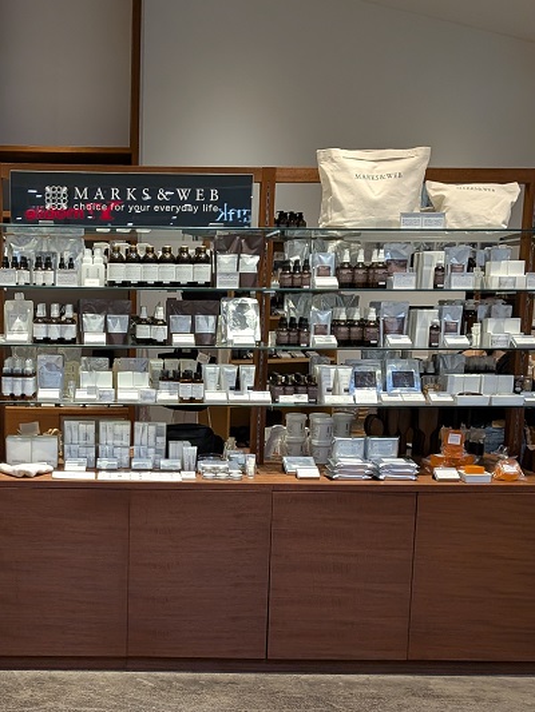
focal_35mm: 24
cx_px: 268
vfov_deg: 71.6
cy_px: 356
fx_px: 494
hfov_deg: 56.8
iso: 56
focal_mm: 4.53
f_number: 1.7
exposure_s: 1/120
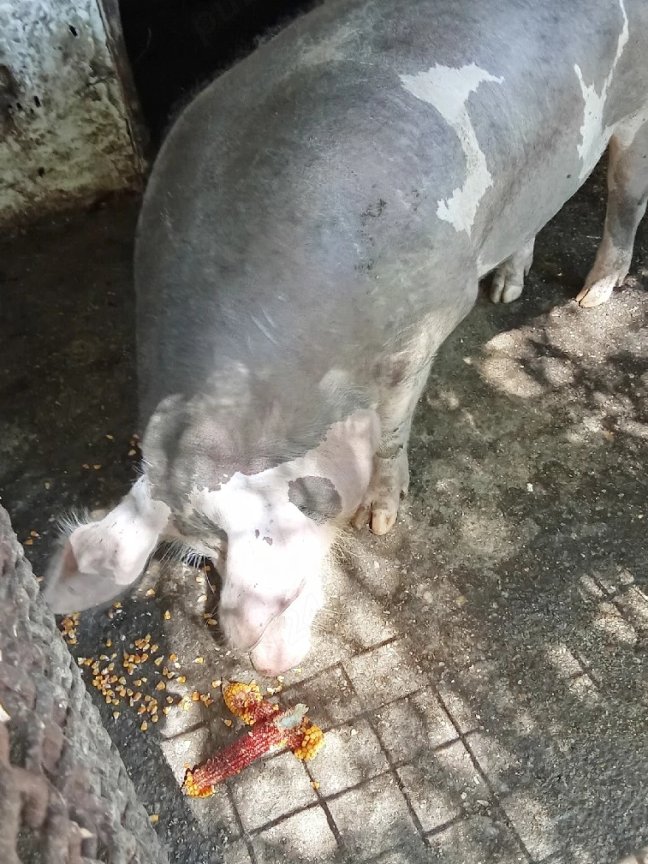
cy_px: 447
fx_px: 923
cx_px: 338
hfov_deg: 38.7
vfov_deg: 50.1
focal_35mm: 37
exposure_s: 1/33.4
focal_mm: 2.78
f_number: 2
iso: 100
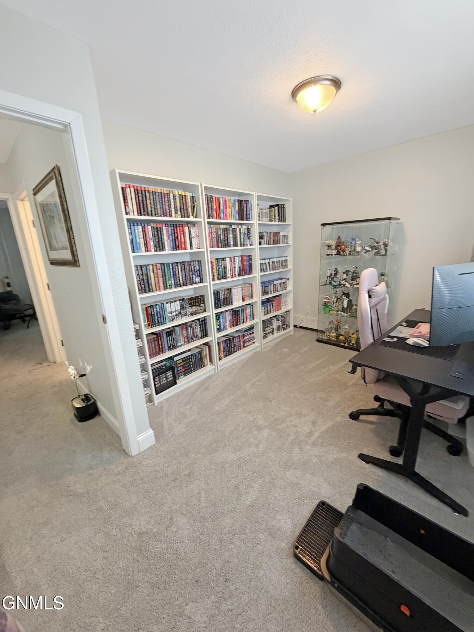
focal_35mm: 14
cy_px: 316
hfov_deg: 85.7
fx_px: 256
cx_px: 237
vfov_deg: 102.1
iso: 400
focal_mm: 2.22
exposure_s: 1/60
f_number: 2.2
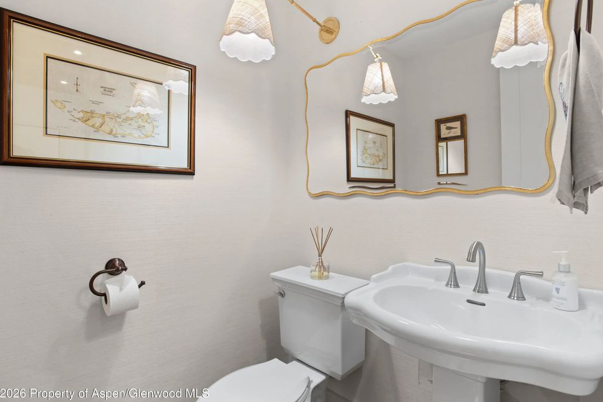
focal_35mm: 18
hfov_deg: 90.0
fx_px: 302
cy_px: 200
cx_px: 309
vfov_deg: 67.4
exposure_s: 1
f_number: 7.1
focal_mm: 17
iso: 400
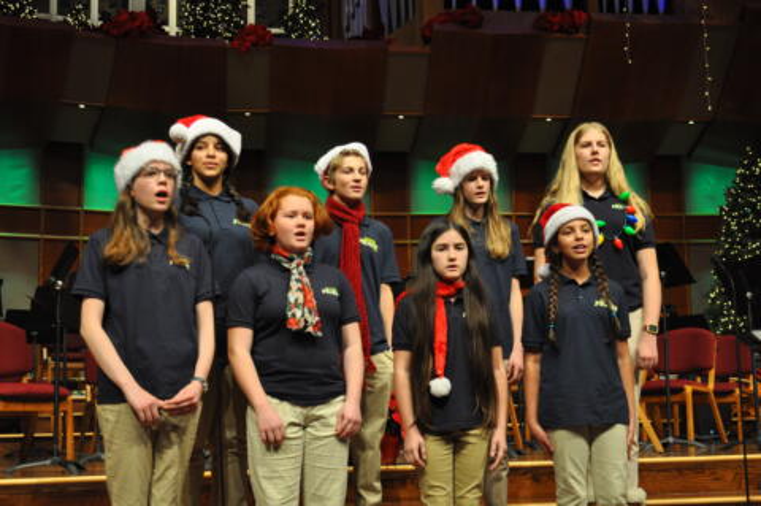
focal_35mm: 54
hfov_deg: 36.9
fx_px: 1140
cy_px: 253
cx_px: 380
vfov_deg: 25.0
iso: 800
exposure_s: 1/30
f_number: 5
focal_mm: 36
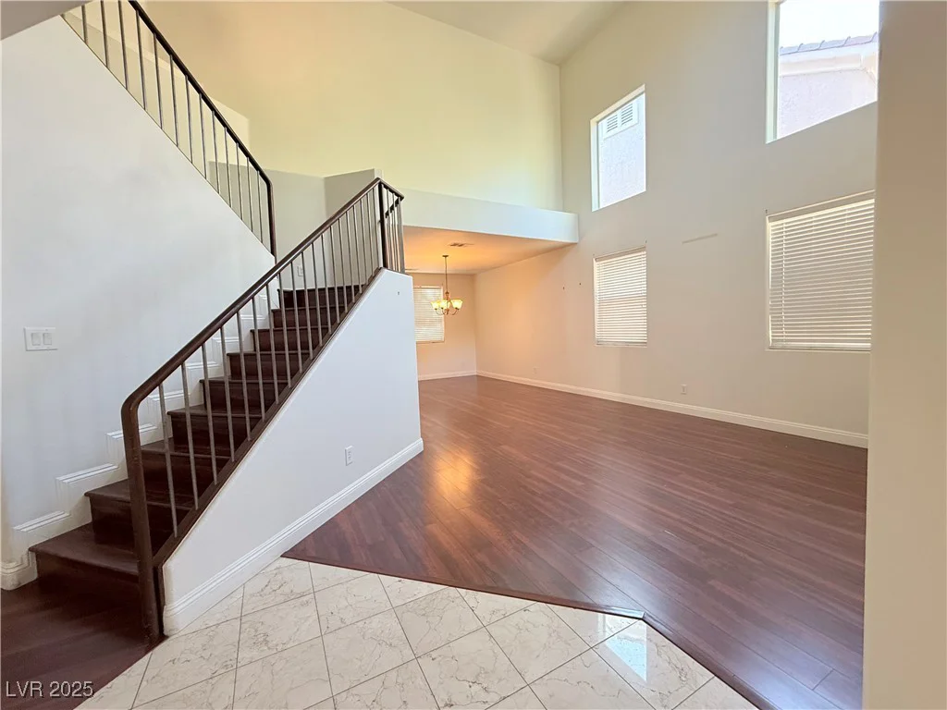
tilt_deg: -2.0
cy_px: 355
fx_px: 383
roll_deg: +1.6
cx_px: 474
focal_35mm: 14
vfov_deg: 85.7
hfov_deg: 102.1
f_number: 2.2
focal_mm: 2.22
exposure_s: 1/60
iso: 200
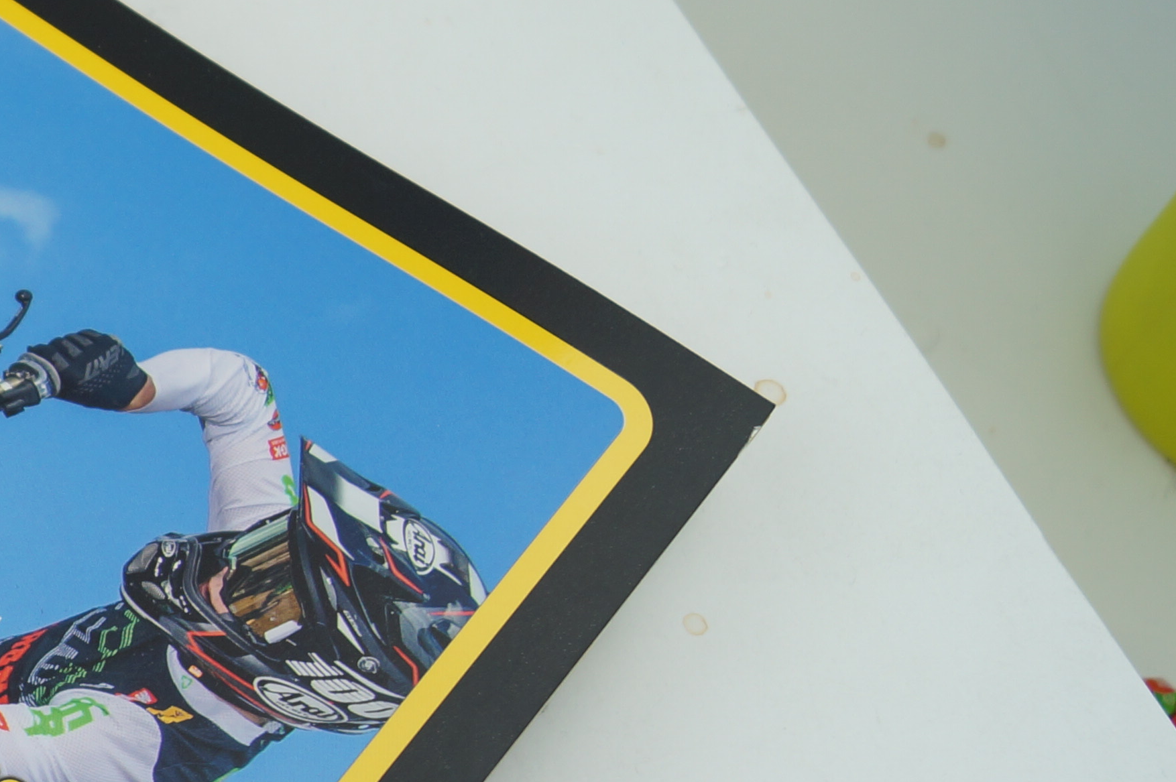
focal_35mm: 84
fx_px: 2742
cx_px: -479
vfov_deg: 16.0
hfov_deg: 21.2
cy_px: 762
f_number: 4.5
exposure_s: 1/80
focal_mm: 18
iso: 100
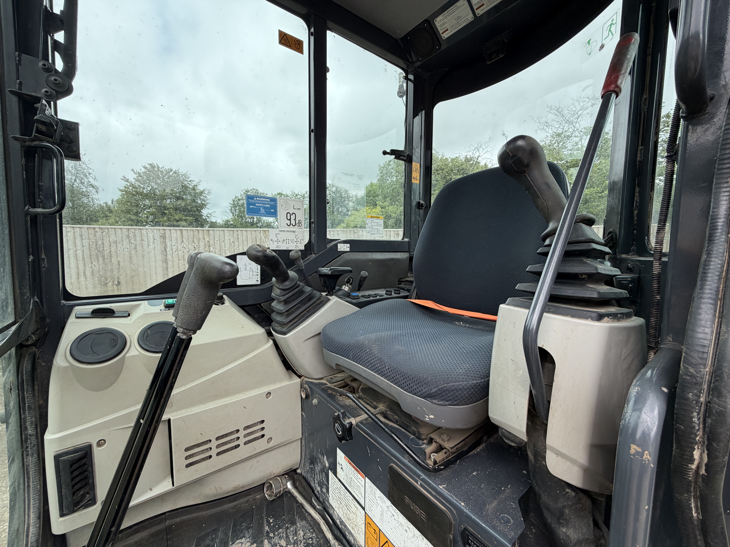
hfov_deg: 102.1
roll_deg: +0.8
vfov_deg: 85.7
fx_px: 295
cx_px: 365
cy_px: 274
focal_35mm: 14
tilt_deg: -5.5
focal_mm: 2.22
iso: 50
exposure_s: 1/502
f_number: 2.2
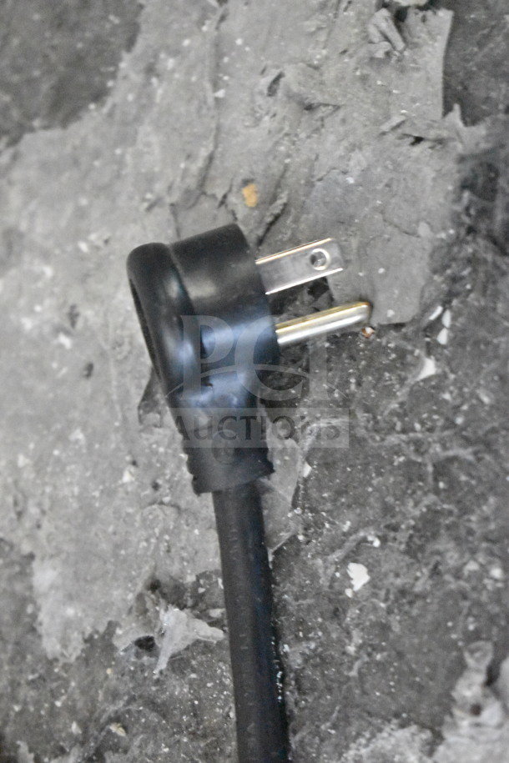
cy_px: 382
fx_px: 1750
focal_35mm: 82
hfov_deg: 16.6
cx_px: 254
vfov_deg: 24.6
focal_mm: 55
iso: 25600
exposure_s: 1/20
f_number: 5.6
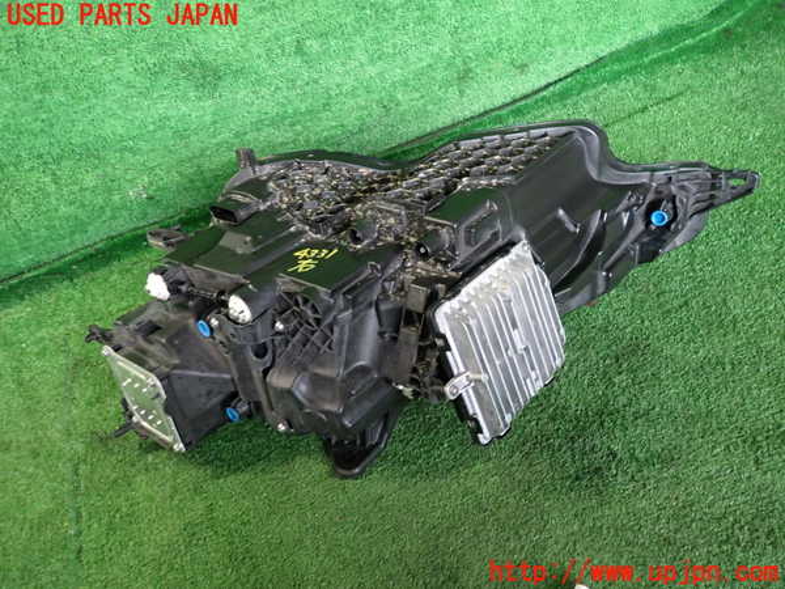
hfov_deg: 69.4
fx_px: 567
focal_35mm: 25
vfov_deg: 54.9
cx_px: 392
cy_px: 294
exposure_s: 1/30
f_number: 2
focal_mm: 4.5
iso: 320
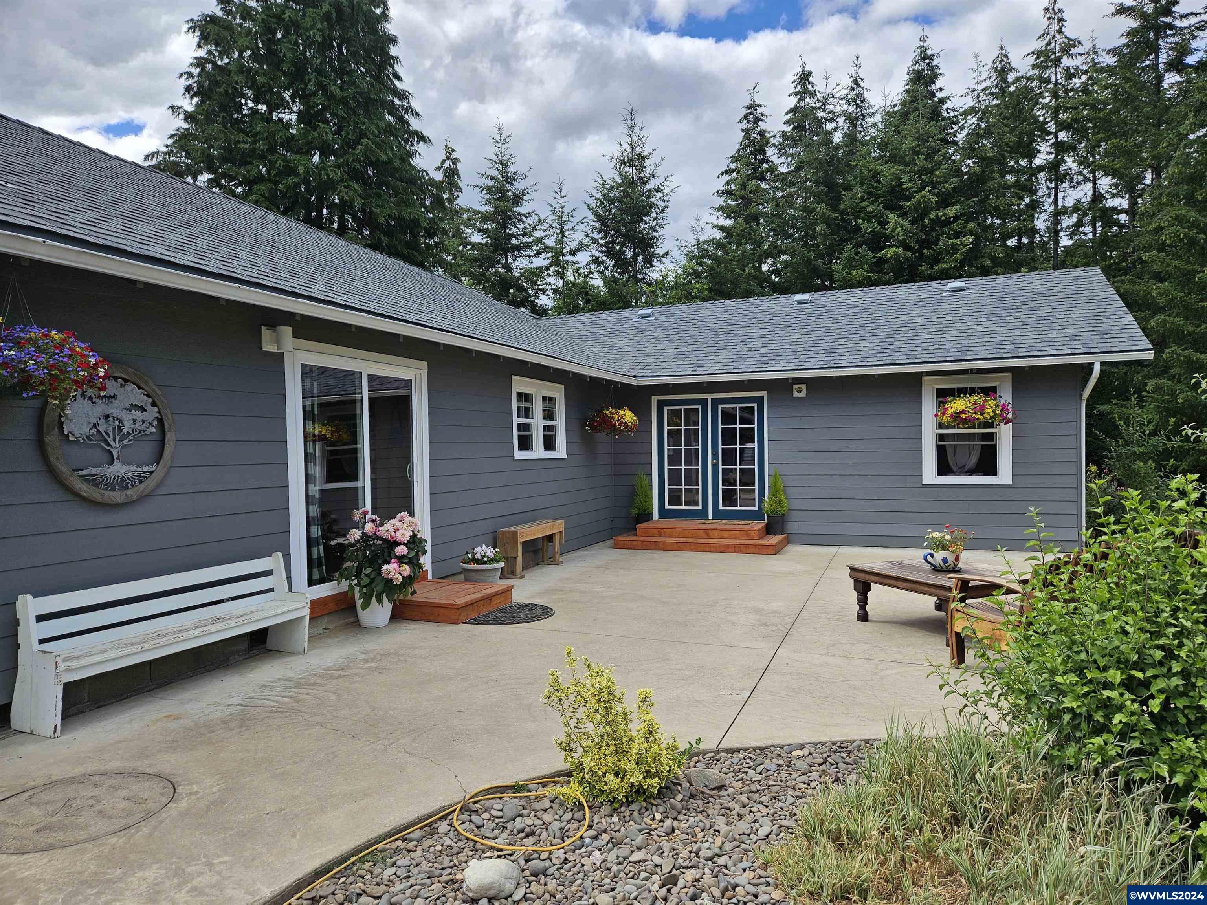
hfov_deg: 73.9
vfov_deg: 58.9
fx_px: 802
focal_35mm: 23
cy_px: 452
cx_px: 604
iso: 25
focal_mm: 5.4
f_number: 1.8
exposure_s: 1/900
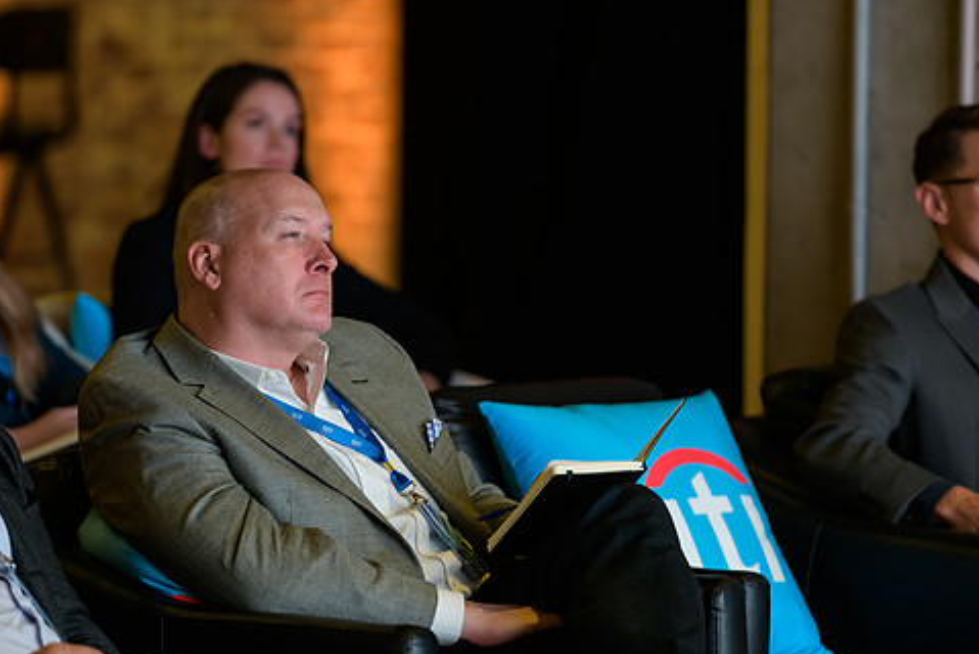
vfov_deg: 5.7
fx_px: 6585
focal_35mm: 242
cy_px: 391
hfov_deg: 8.5
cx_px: 454
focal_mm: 200
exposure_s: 1/100
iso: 1600
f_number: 3.2
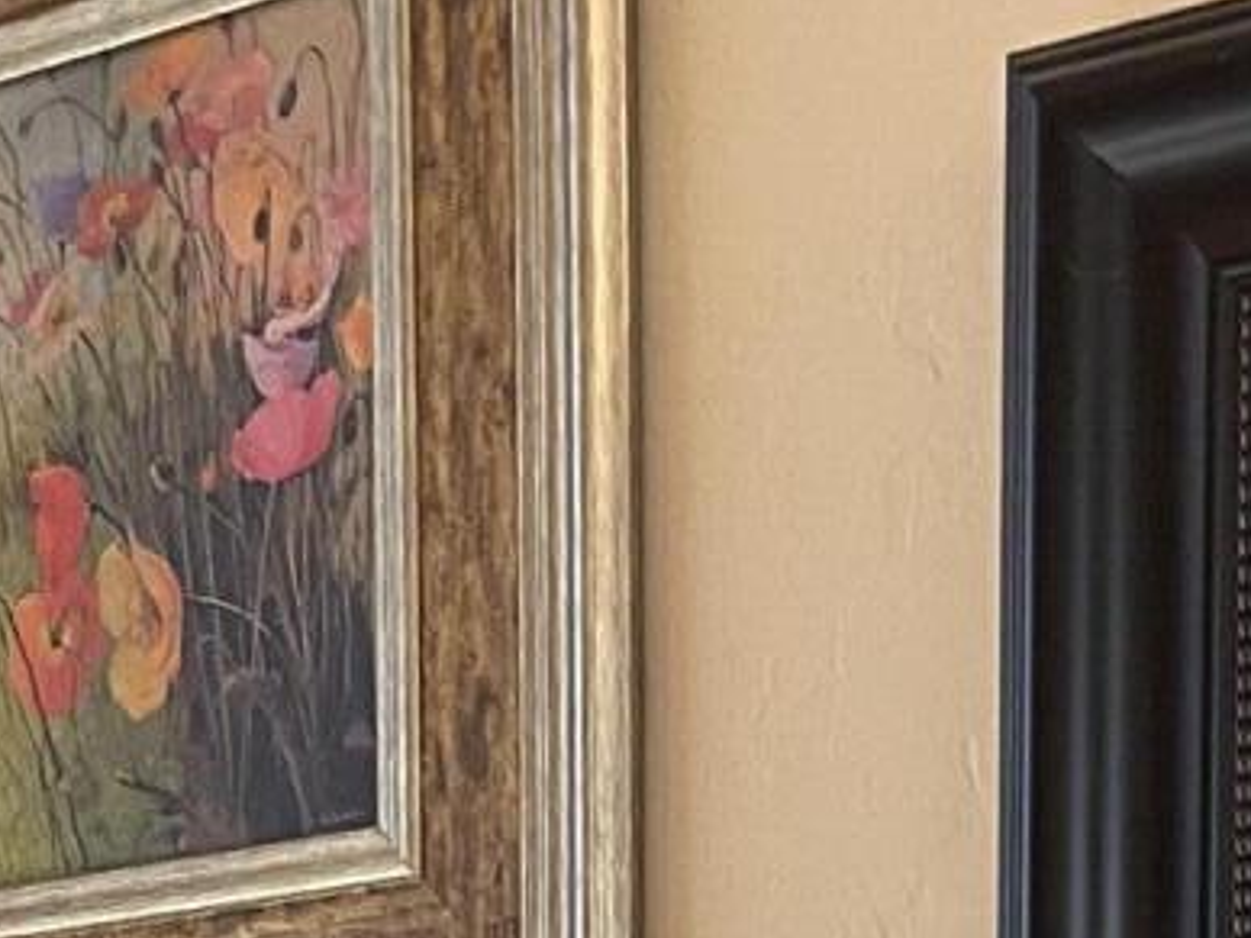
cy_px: 2198
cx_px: 671
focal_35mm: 129
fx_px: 4662
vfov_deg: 10.1
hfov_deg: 15.3
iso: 160
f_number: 1.6
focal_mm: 5.1
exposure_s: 1/60
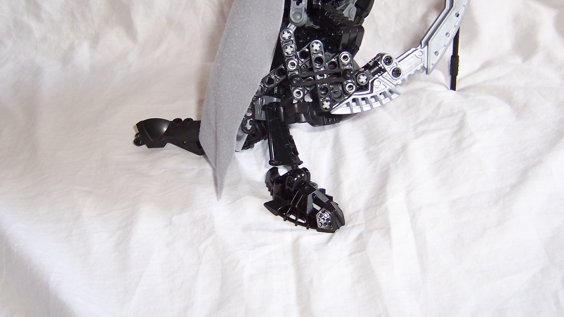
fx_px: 598
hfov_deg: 50.5
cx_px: 279
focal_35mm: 40
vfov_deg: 29.6
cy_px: 115
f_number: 2.8
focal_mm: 5.6
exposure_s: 1/60
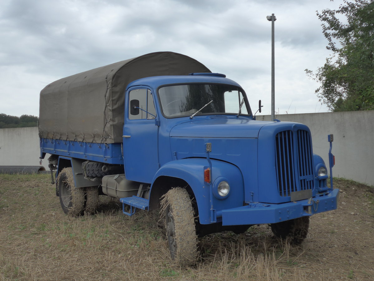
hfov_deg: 45.8
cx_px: 187
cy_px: 140
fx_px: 443
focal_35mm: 41
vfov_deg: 35.1
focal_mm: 8.4
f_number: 2.6
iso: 160
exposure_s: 1/500
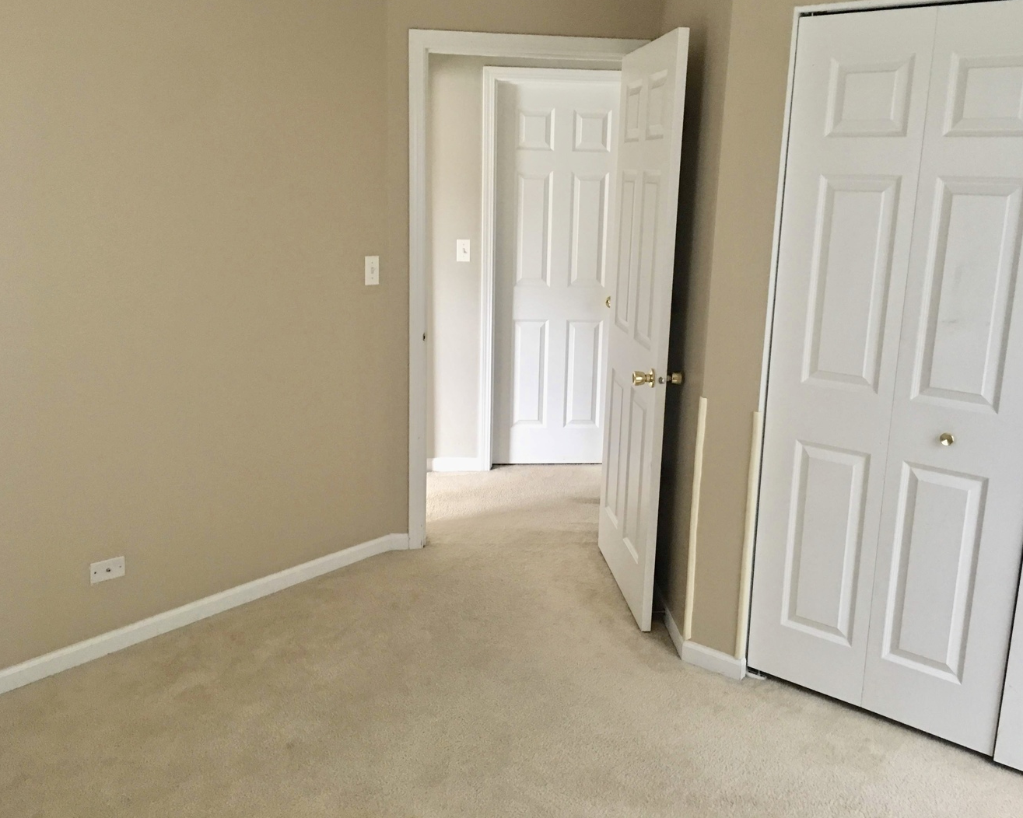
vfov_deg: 47.1
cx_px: 543
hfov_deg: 57.1
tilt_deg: -11.2
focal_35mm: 31
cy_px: 399
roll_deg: -2.2
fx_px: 939
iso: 100
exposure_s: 1/15
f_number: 2.2
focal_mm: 4.15
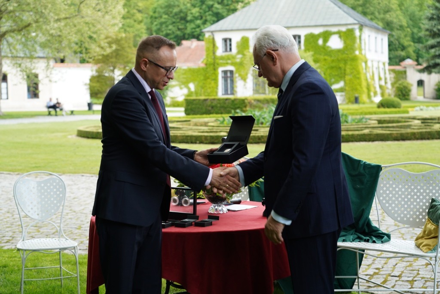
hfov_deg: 29.7
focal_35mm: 68
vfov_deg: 20.0
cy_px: 147
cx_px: 220
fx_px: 831
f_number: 4.5
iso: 100
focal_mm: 68
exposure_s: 1/100
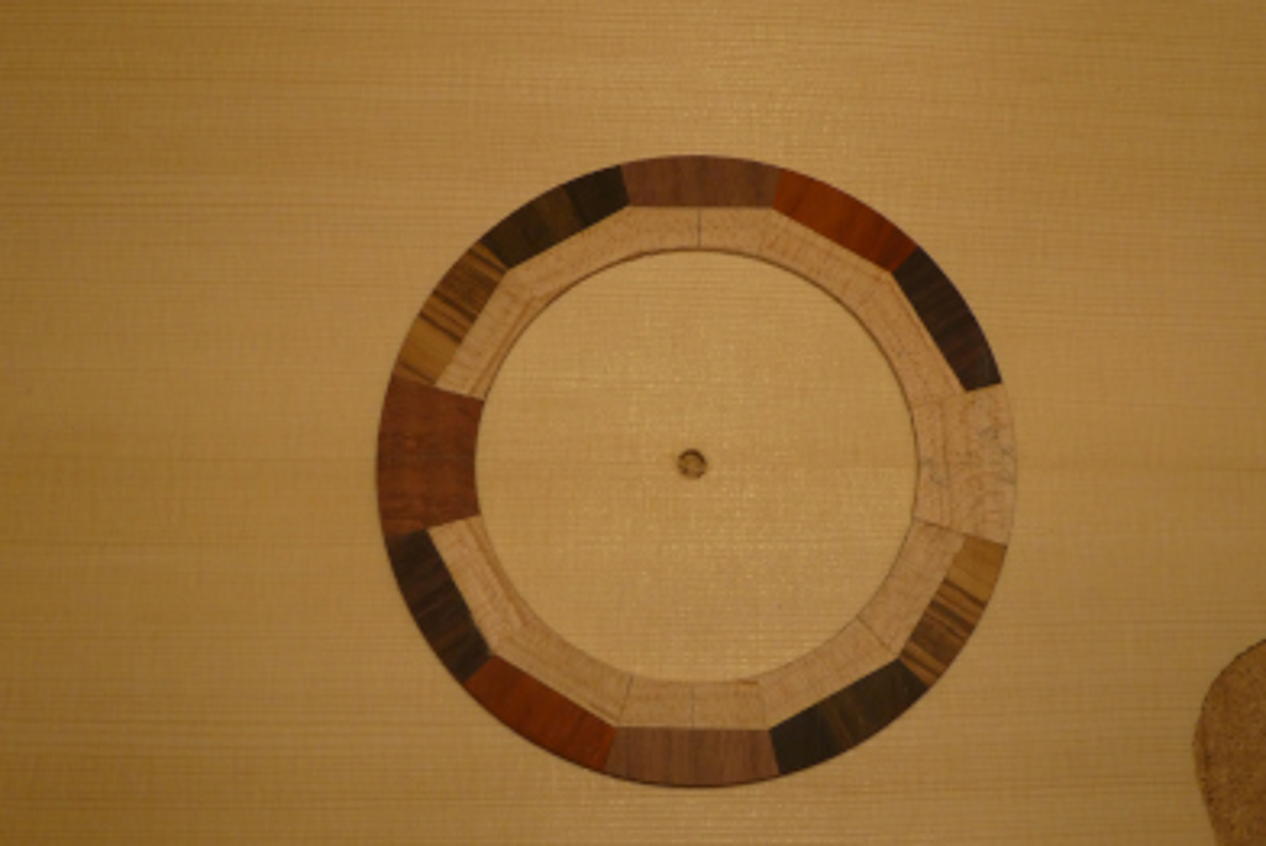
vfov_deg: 25.6
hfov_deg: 37.5
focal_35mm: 53
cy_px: 459
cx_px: 643
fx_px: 1865
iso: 320
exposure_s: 1/80
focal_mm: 9
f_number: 4.1
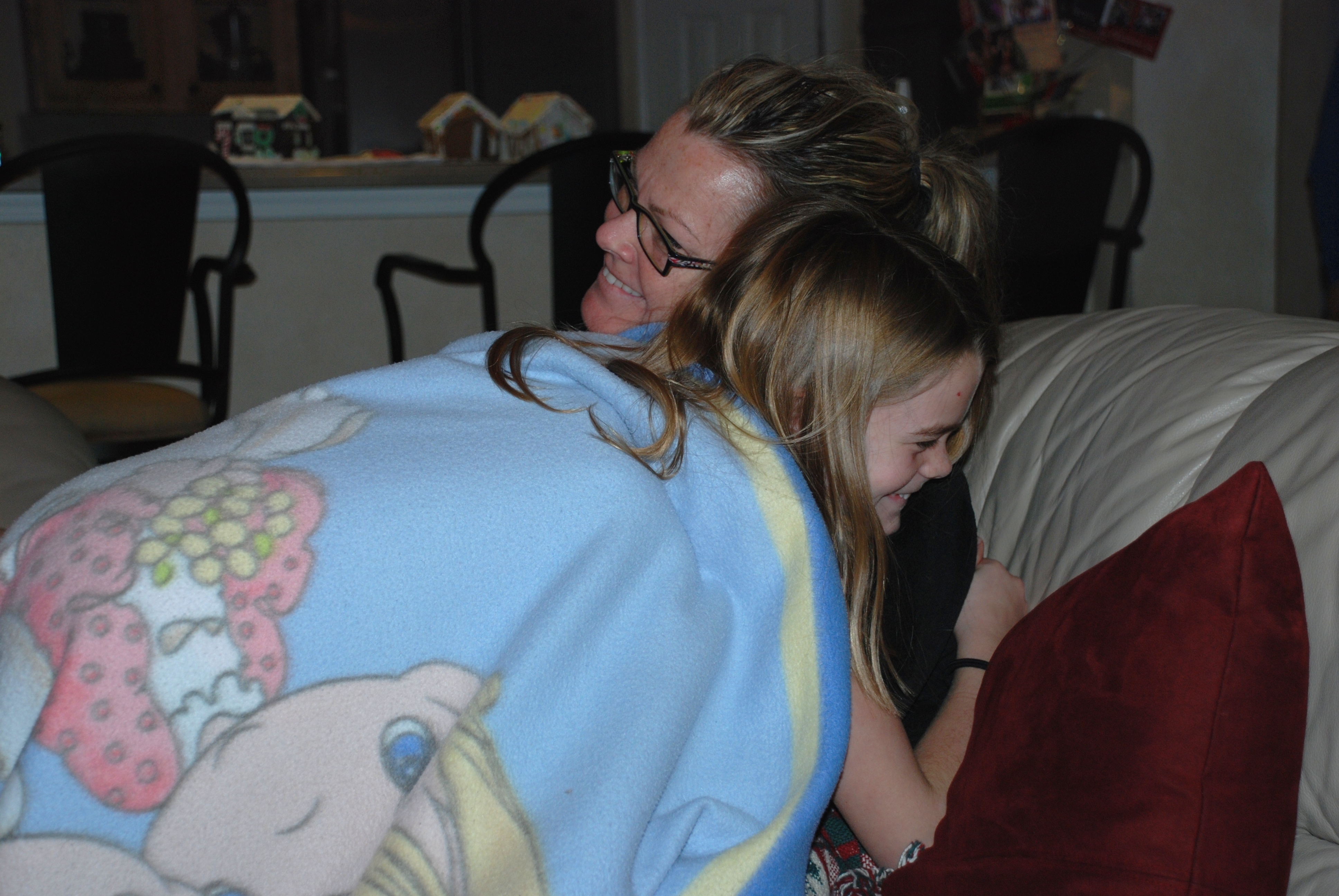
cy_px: 448
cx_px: 670
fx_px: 2458
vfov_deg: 20.7
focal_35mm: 66
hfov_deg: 30.5
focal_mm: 44
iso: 200
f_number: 4.8
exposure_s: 1/60
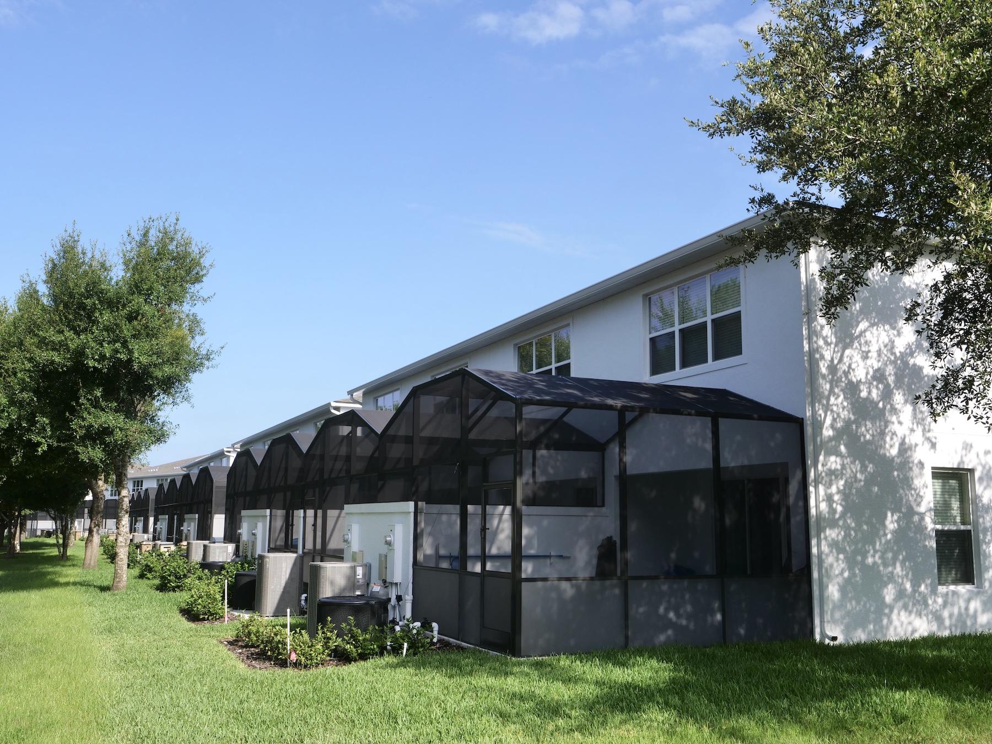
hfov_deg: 56.8
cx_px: 496
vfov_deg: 44.2
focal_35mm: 32
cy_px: 372
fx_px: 917
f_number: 7.1
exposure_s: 1/500
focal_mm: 16
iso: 200
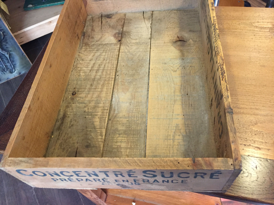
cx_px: 137
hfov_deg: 61.7
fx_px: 230
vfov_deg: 48.2
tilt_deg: -55.0
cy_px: 102
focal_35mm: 29
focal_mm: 4.15
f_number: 2.2
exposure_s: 1/33
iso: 250
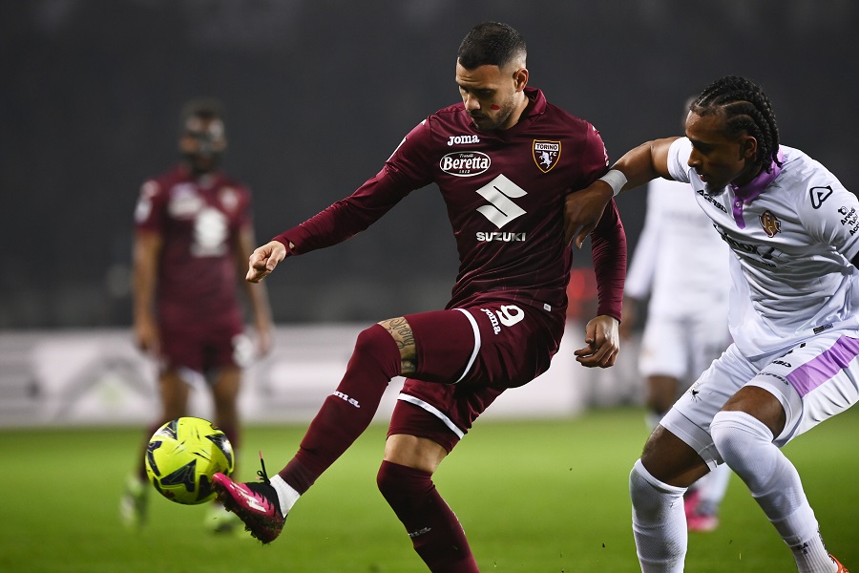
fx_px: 9544
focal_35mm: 400
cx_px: 430
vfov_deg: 3.4
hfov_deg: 5.2
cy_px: 286
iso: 2000
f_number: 4.5
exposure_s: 1/1000
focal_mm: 400
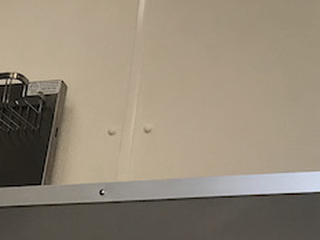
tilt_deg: +37.1
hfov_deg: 12.8
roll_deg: -9.4
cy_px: -125
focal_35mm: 154
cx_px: 190
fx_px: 1424
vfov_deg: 9.4
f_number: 1.8
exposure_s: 1/397
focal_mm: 3.99
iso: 20
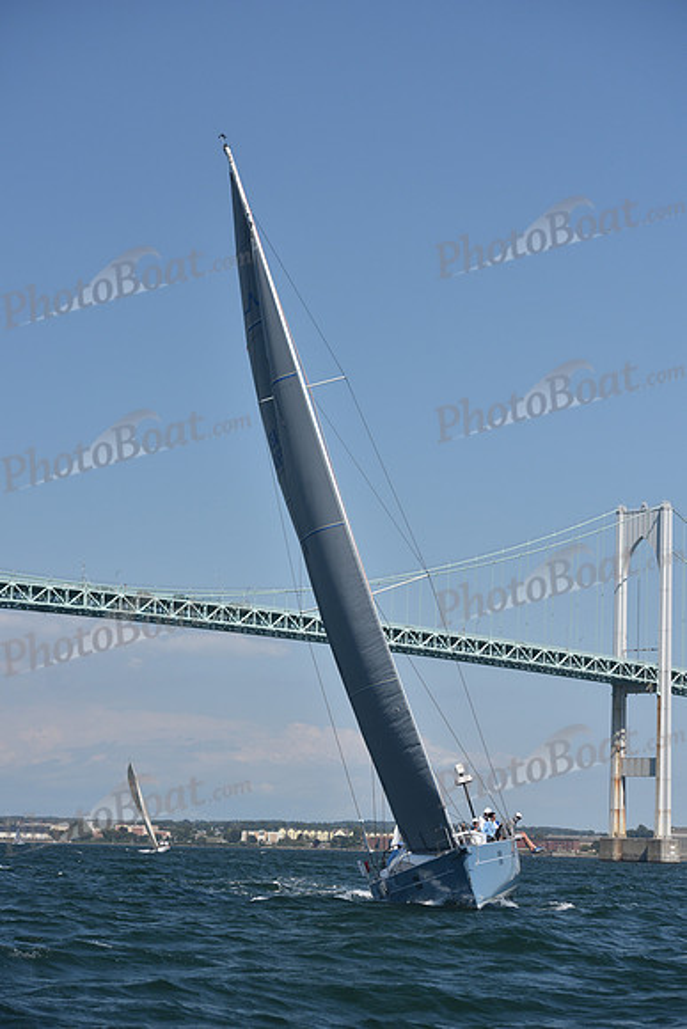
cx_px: 344
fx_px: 2718
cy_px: 514
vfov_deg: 21.5
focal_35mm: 95
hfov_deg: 14.4
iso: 250
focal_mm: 95
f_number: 5.6
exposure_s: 1/1250
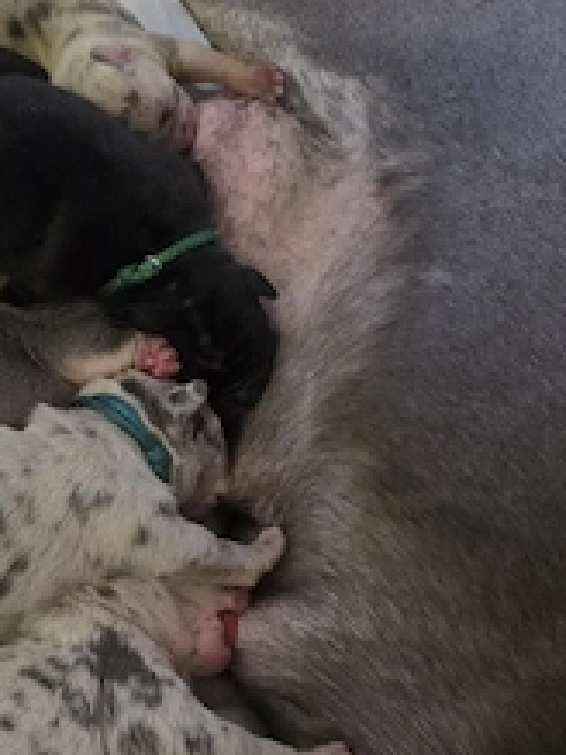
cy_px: 434
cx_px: 79
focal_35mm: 42
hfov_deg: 32.9
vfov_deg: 44.7
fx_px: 917
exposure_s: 1/33.4
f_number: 1.4
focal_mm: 6.5
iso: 1000
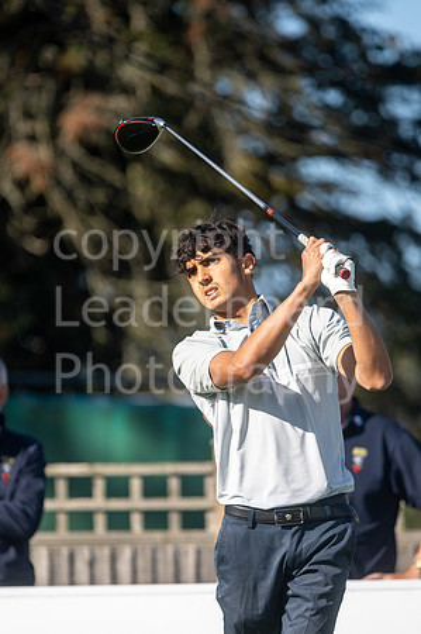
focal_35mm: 450
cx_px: 210
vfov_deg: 4.6
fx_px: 7911
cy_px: 317
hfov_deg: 3.0
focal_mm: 300
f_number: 4
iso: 200
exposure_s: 1/1600
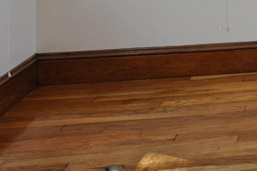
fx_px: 507
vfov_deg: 15.8
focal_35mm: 71
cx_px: 412
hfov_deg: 22.1
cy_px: -150
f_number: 5.6
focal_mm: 11
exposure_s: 1/125
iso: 400
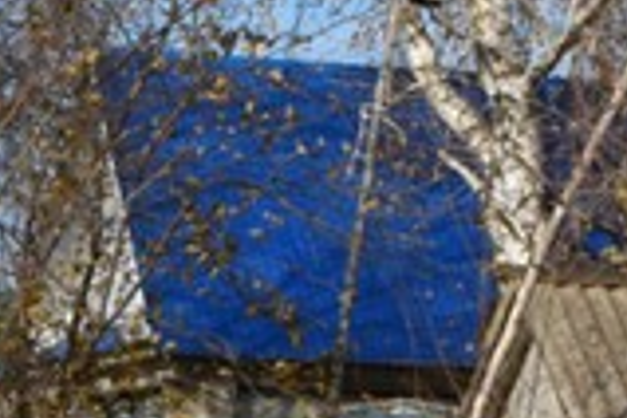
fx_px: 3535
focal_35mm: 203
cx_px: -53
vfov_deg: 6.5
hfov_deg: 10.0
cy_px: 966
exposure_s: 1/250
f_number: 8
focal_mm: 24
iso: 100
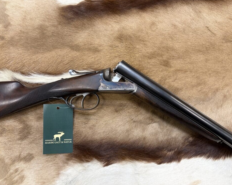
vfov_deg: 51.5
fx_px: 192
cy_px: 90
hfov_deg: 62.2
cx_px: 118
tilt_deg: -80.6
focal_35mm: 28
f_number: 1.6
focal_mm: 5.96
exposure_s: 1/50
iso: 125
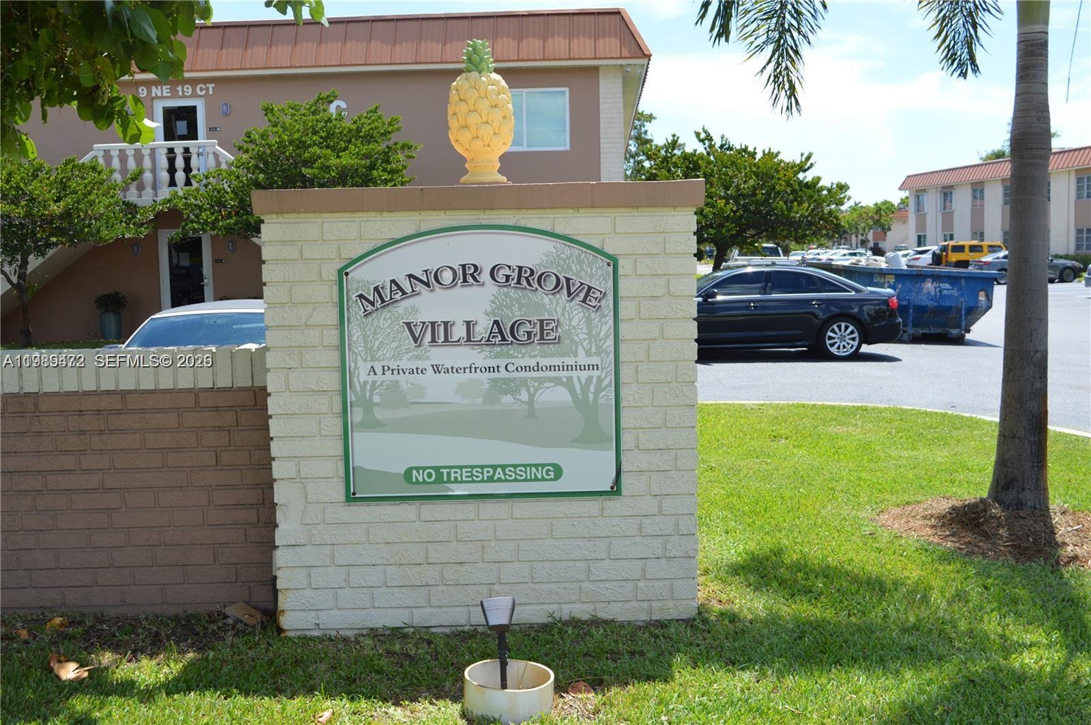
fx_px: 1135
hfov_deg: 51.3
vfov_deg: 35.4
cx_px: 546
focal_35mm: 38
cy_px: 362
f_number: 8
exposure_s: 1/250
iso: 100
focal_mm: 25
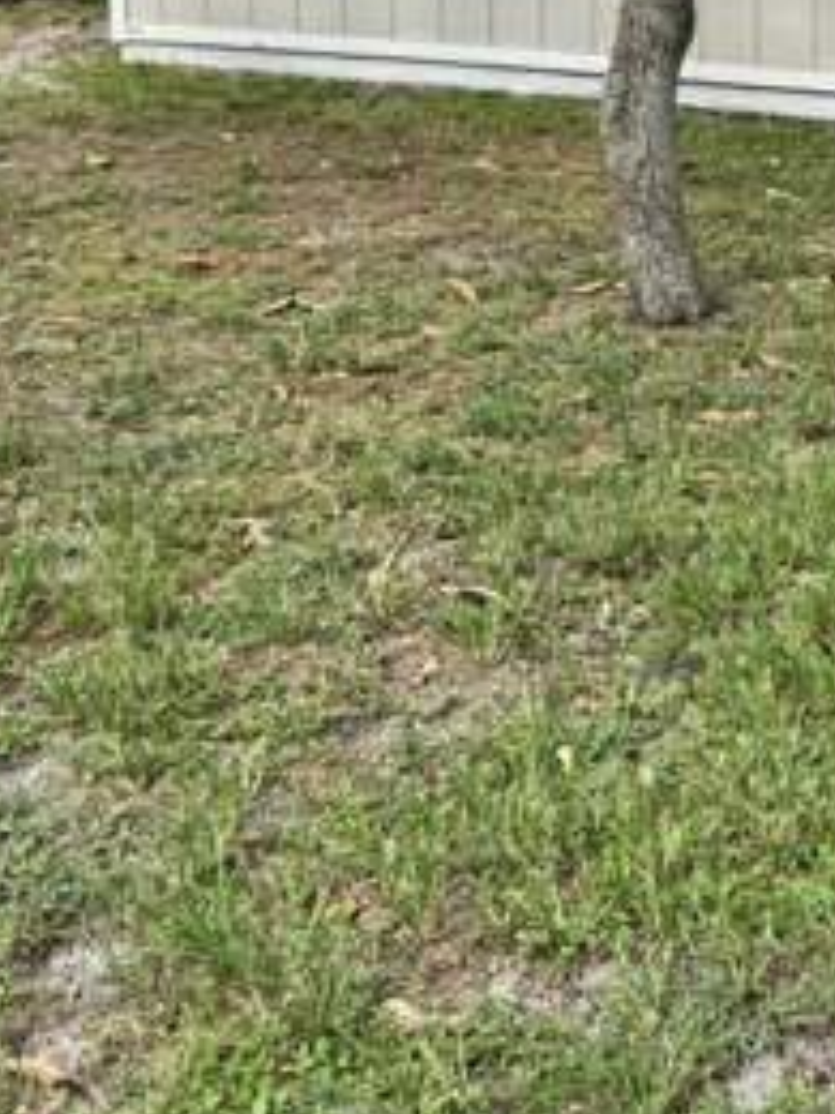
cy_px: 9
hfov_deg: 23.8
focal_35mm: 59
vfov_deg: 30.5
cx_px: 835
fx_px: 1898
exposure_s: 1/1637
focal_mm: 6.76
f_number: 1.78
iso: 80
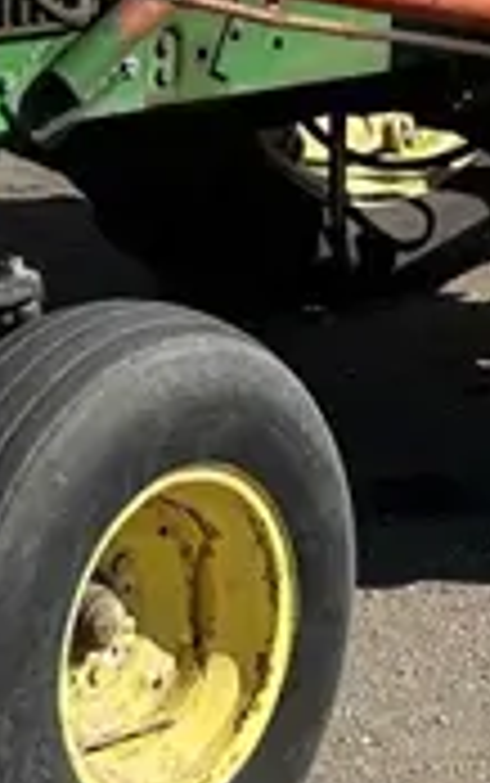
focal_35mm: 152
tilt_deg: -16.2
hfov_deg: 8.5
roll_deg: +0.9
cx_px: -166
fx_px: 3242
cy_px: 382
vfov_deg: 13.8
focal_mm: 5.7
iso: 50
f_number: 1.5
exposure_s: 1/3356
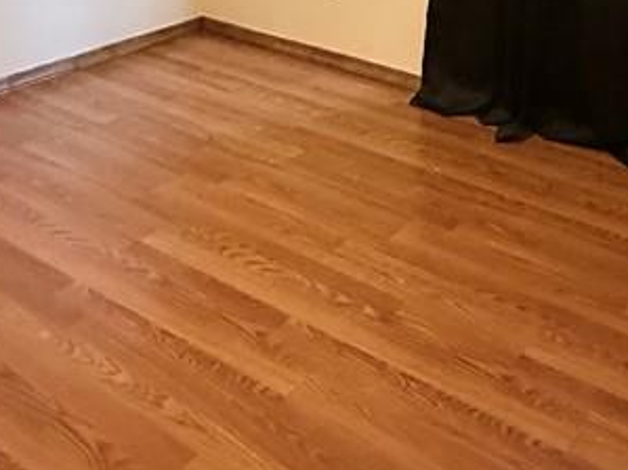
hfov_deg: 39.3
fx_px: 870
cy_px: -111
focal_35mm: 48
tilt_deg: -9.5
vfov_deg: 26.5
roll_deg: -2.9
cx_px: 407
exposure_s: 1/60
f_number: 2.2
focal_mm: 2.22
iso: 1000
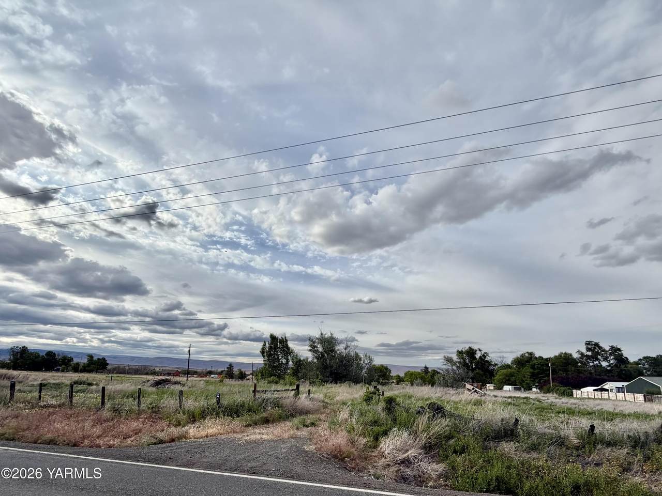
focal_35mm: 14
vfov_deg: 85.7
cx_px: 331
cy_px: 248
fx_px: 268
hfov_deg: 102.1
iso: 20
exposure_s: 1/1211
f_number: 2.2
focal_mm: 2.22
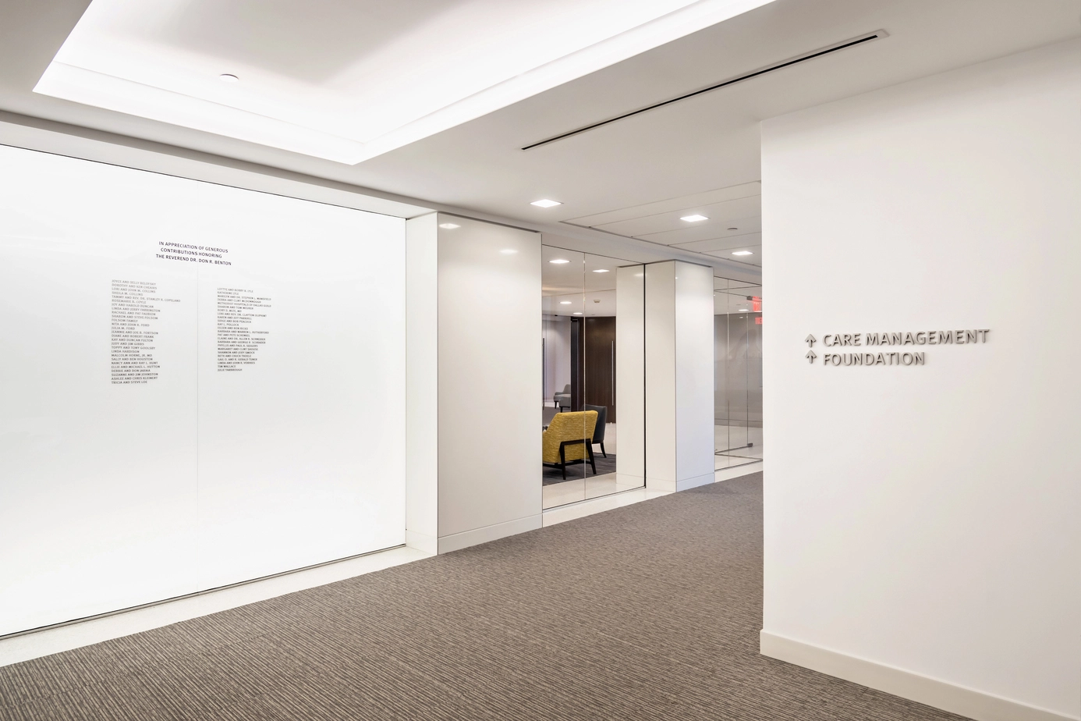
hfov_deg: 81.2
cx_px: 540
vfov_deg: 59.5
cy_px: 360
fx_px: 631
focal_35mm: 21
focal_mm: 14
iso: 320
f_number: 9
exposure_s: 1/40
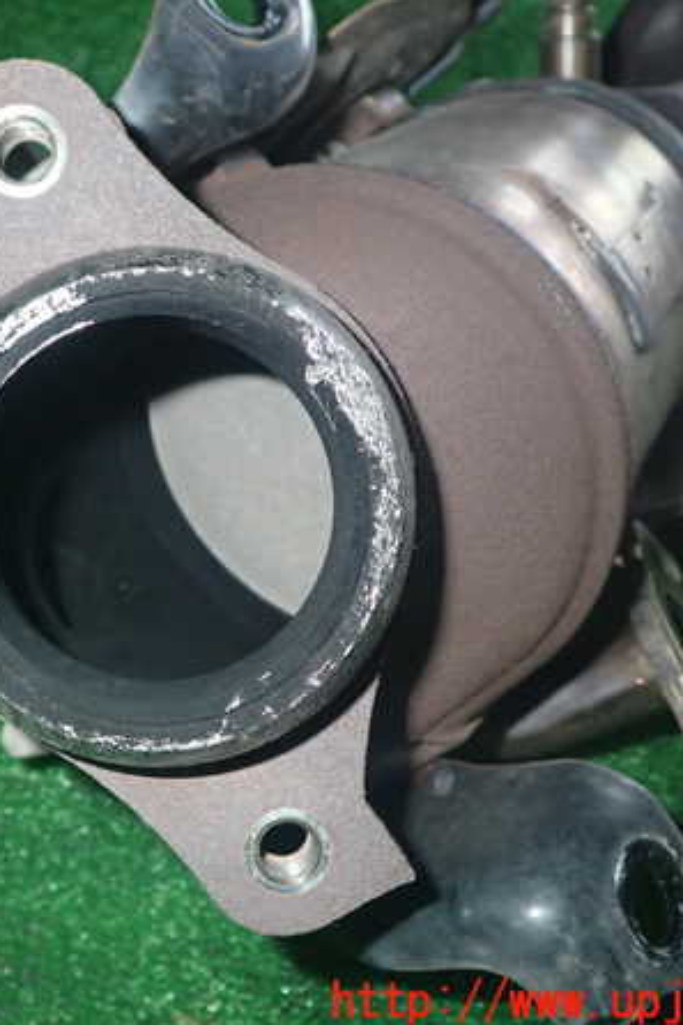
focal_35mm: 42
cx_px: 161
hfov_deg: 31.2
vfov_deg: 46.4
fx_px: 1196
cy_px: 515
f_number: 6.3
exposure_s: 1/30
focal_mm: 5.4
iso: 400
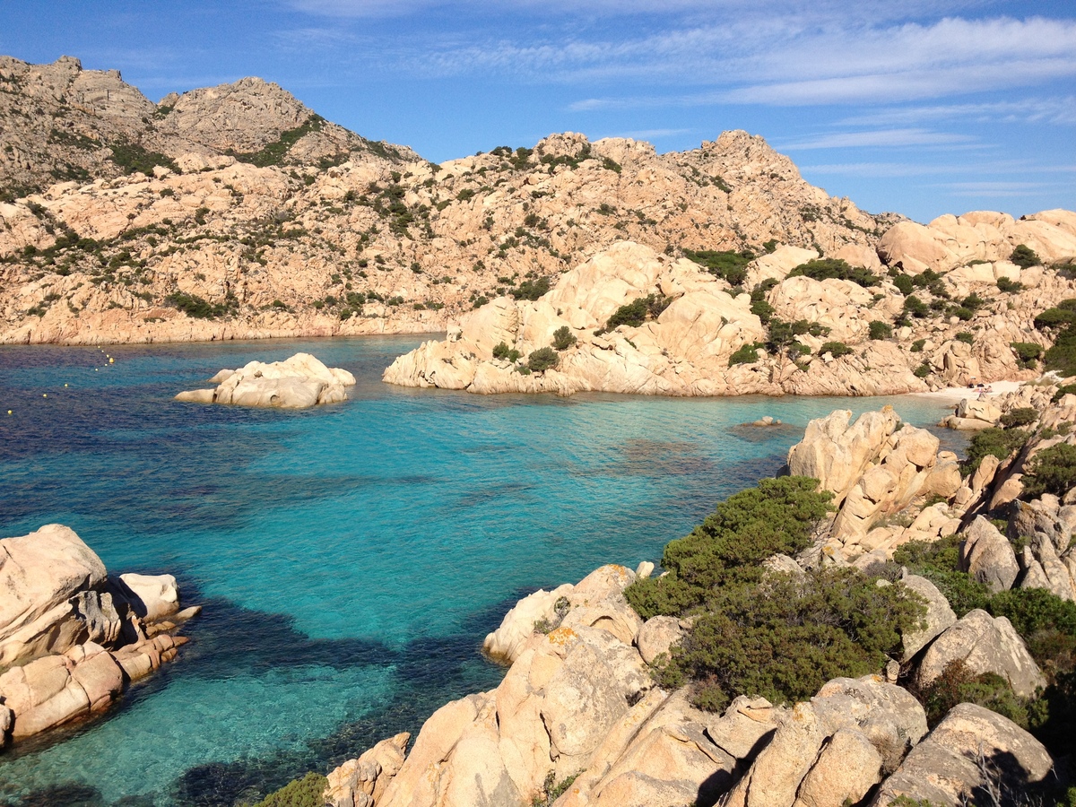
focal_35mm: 35
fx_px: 1088
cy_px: 404
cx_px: 538
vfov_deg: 40.7
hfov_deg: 52.6
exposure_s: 1/2208
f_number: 2.4
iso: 64
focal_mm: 4.28
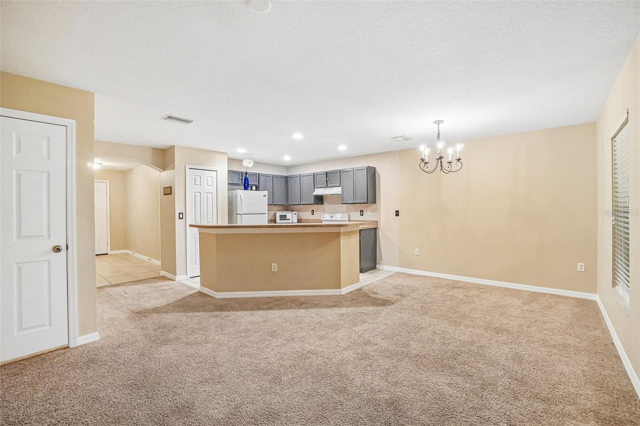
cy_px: 213
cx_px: 320
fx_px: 267
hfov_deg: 100.4
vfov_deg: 77.3
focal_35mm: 15
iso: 2500
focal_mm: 10
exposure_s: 1/30
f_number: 8
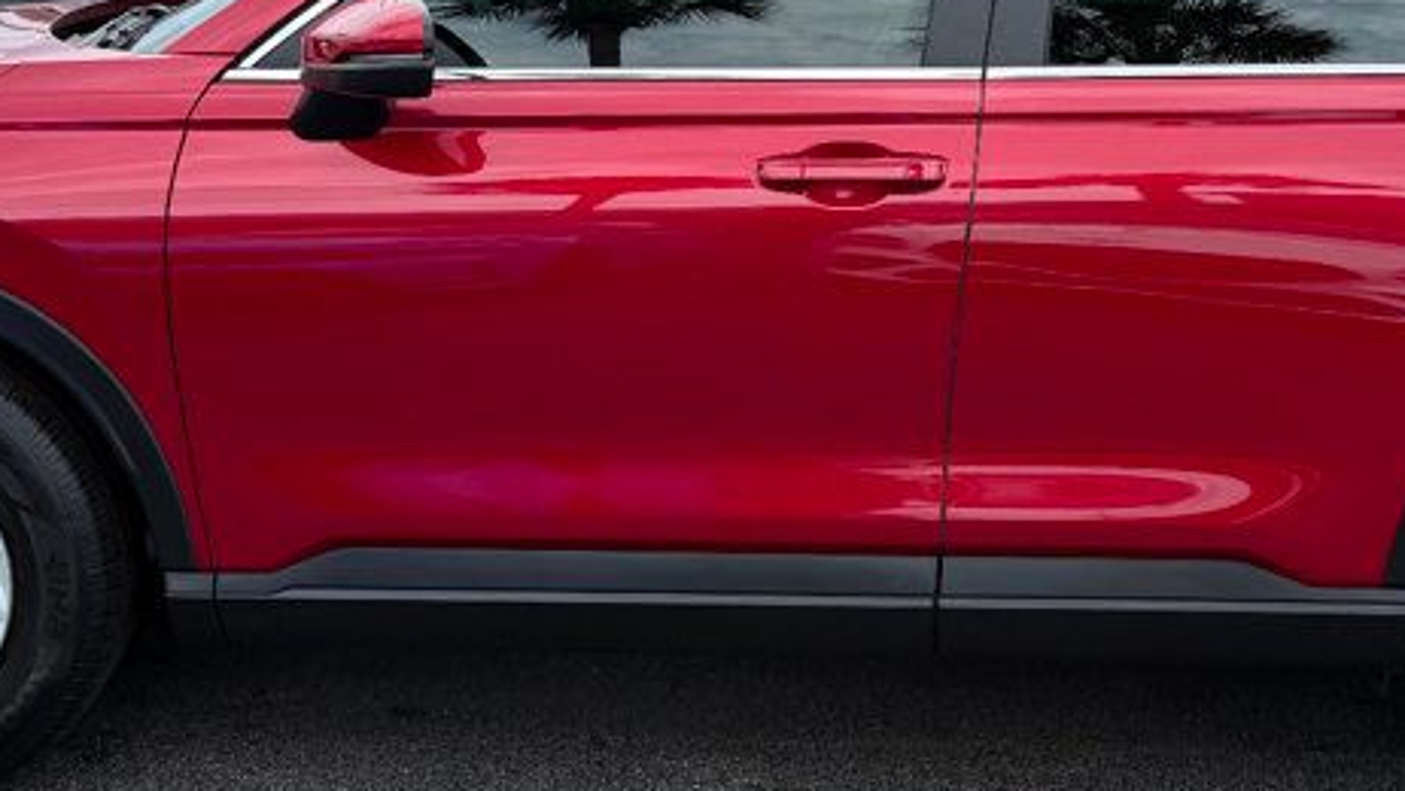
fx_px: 2161
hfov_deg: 35.9
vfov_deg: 20.6
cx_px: 812
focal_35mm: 58
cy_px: 246
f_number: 1.78
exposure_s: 1/2703
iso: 80
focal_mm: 6.76
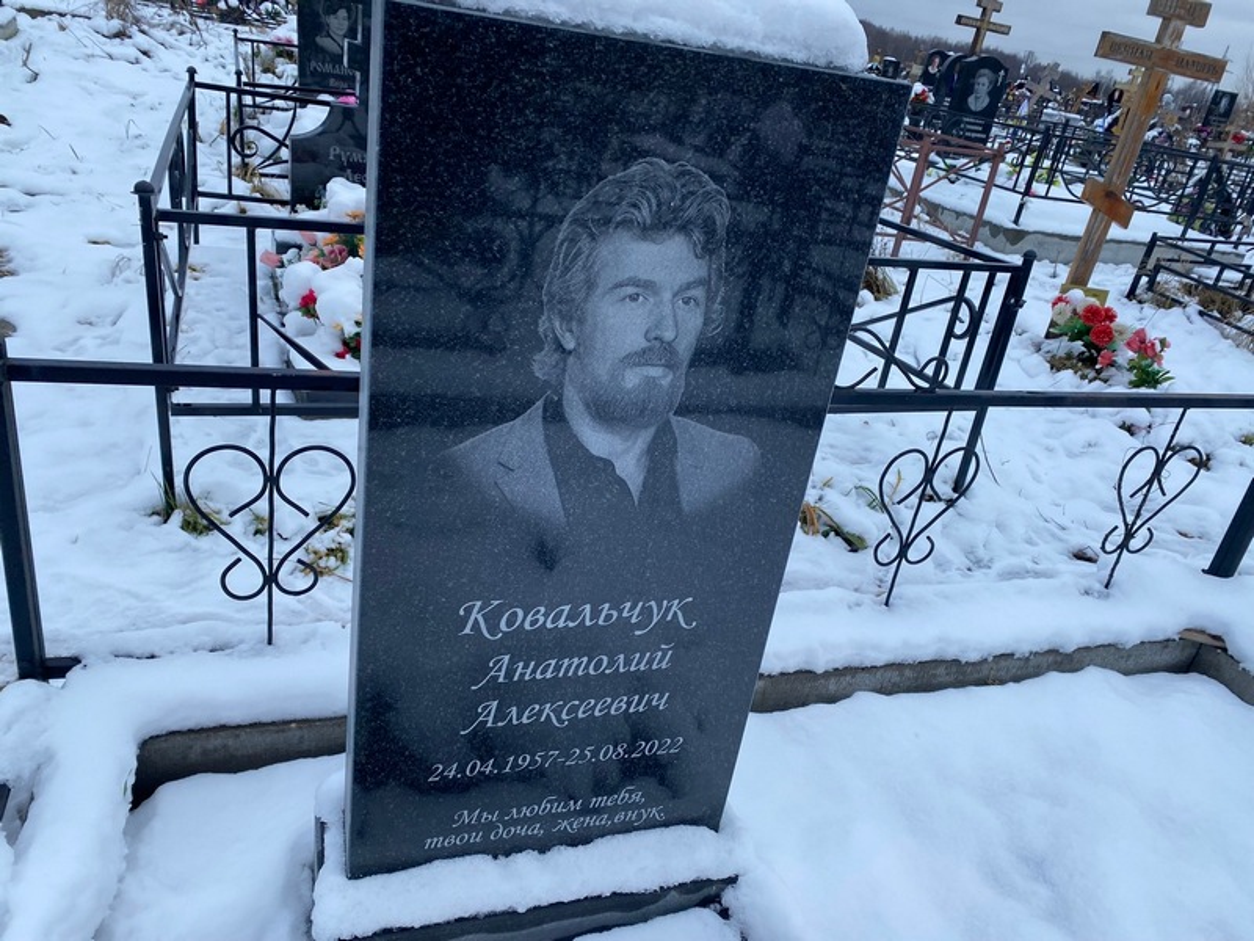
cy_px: 470
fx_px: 942
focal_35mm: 26
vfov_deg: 53.1
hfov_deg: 67.3
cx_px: 627
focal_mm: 4.25
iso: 32
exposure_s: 1/278
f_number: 1.8
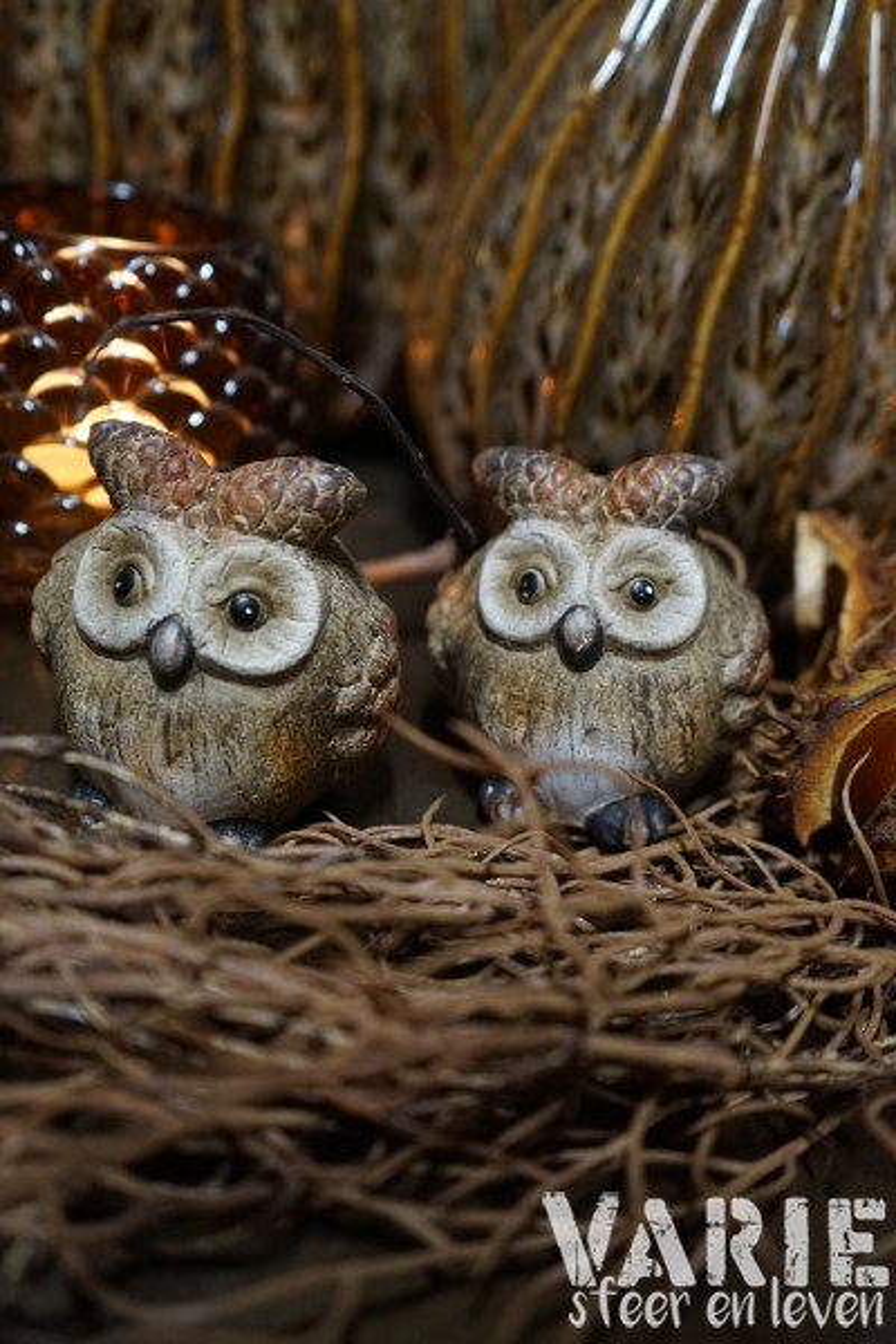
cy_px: 672
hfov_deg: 42.3
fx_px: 1157
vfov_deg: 60.3
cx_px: 448
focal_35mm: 31
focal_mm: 31
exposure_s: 1/60
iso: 2500
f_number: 4
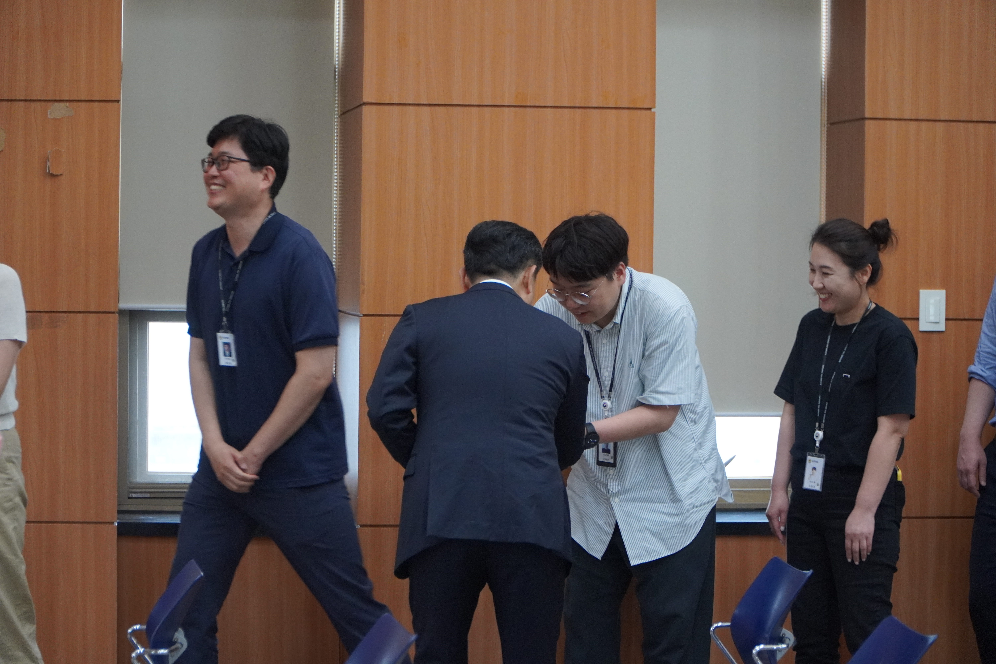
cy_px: 332
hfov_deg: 18.7
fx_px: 3029
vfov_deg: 12.5
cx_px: 498
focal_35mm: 110
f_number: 4
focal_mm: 73
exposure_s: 1/160
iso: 2500
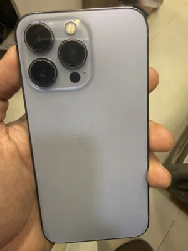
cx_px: 94
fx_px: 174
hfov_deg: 56.8
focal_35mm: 24
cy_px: 126
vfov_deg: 71.6
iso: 320
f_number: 2.2
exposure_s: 1/100
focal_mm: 2.22
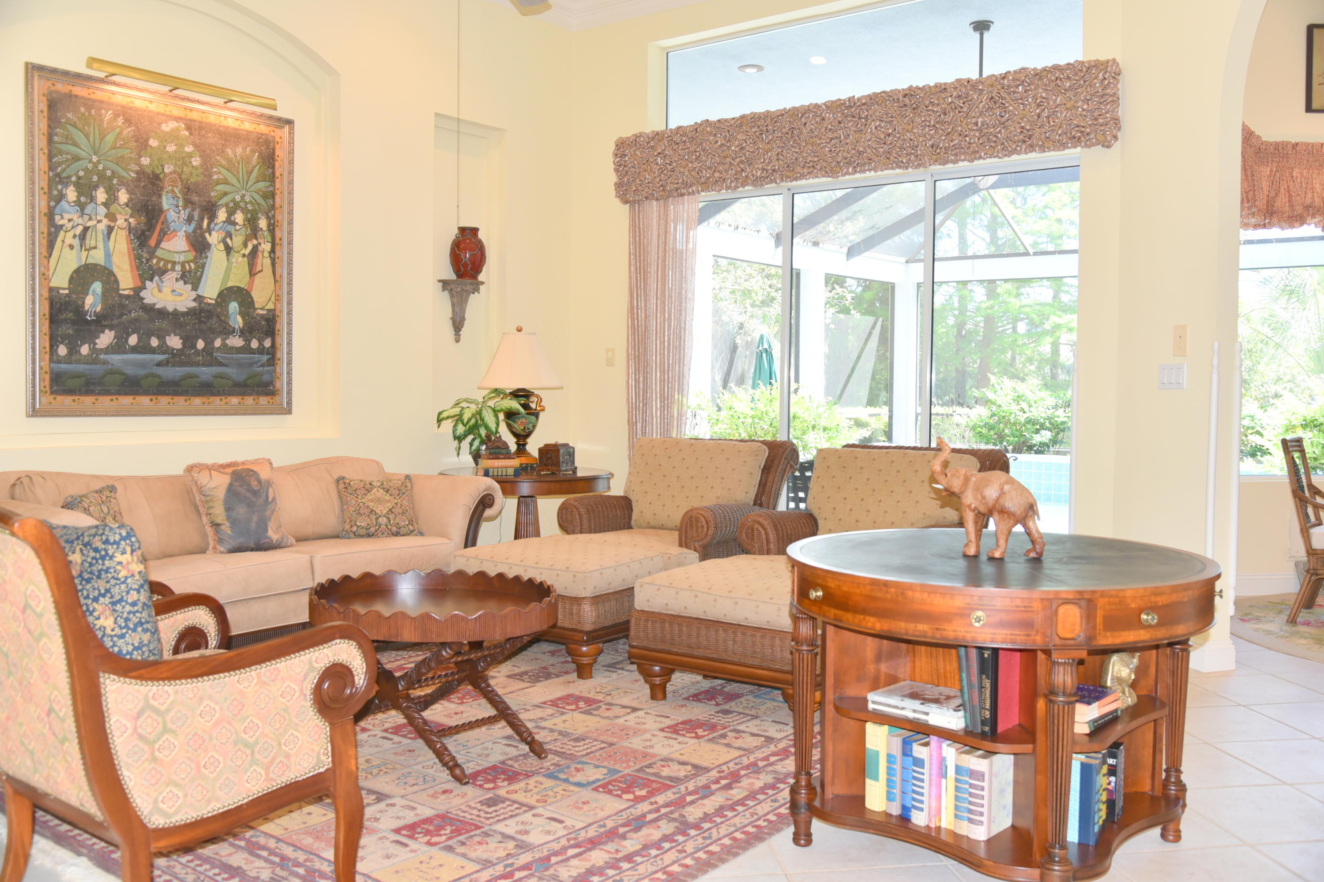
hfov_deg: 60.3
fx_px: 1140
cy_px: 441
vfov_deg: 42.3
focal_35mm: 31
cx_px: 662
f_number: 5
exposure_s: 1/100
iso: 800
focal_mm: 31
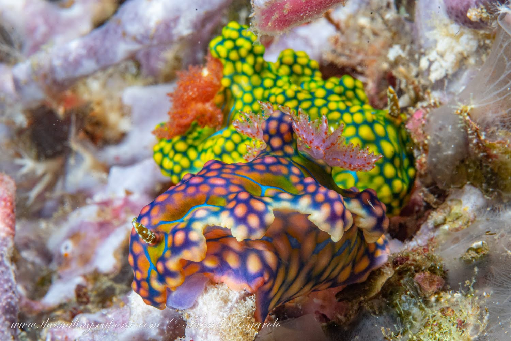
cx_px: 256
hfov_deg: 22.6
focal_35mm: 90
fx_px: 1277
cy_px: 170
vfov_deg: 15.2
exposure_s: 1/60
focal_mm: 60
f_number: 32
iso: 400
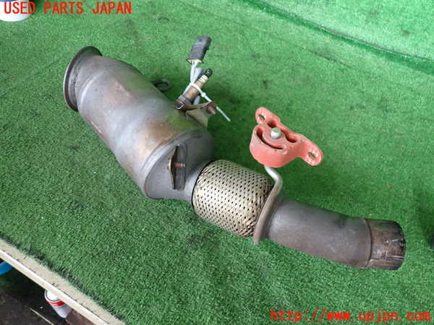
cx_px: 217
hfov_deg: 69.4
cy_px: 162
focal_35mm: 25
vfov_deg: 54.9
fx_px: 313
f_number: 2
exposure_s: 1/30
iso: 250
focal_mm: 4.5
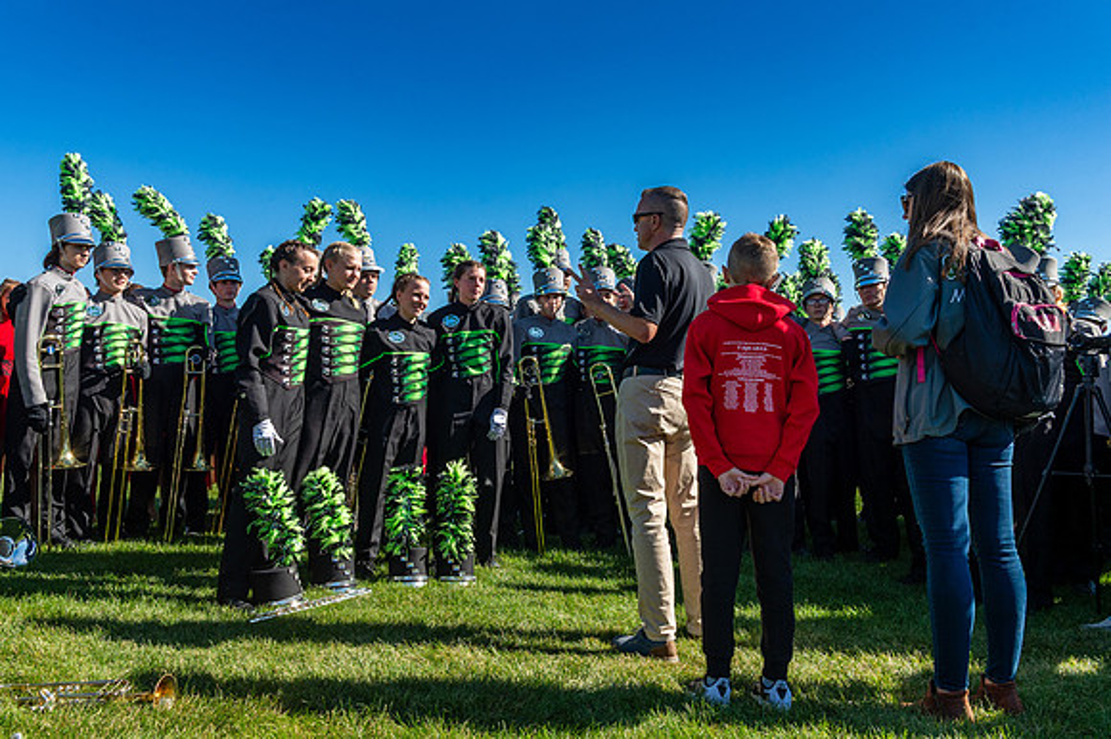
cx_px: 508
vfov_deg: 44.4
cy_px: 337
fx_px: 905
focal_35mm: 29
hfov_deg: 63.0
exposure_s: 1/500
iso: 320
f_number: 10
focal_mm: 27
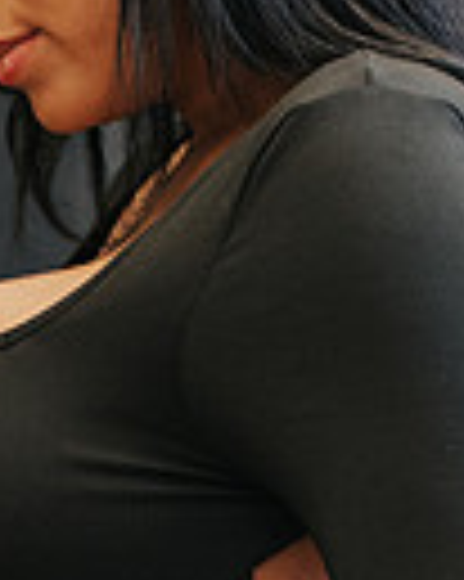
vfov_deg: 8.4
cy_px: 691
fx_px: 3901
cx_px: -164
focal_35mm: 227
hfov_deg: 6.7
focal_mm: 35
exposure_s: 1/125
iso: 1000
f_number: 2.8
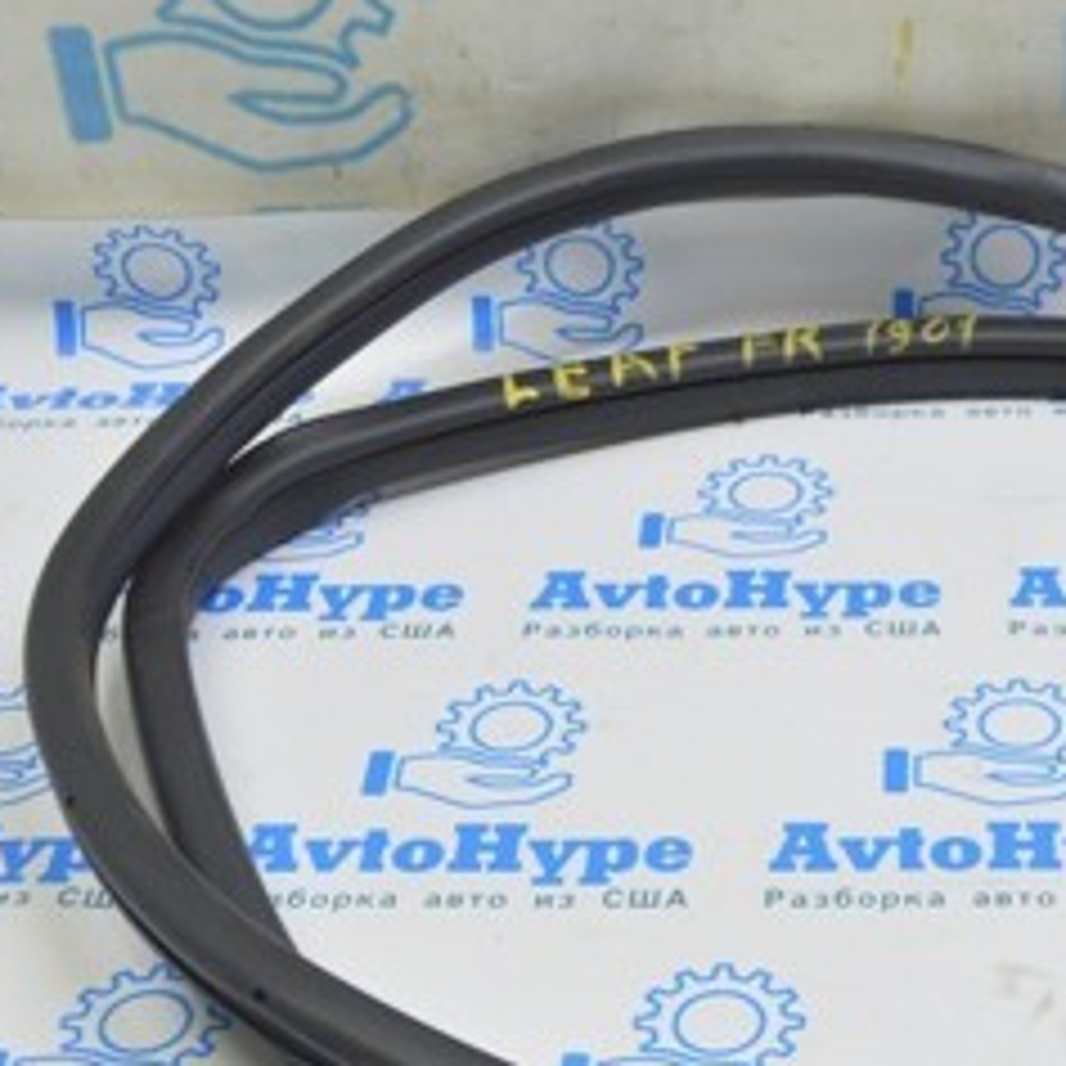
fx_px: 2758
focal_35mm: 79
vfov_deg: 21.5
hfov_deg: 21.6
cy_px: 906
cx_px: 868
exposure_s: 1/20
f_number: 5.6
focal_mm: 23
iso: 400
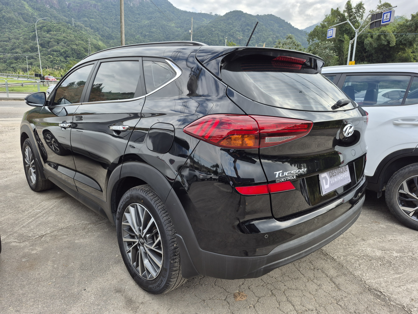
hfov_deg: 73.9
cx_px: 209
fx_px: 278
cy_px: 157
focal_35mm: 23
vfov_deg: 58.9
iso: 25
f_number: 1.8
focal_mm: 5.4
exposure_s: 1/600
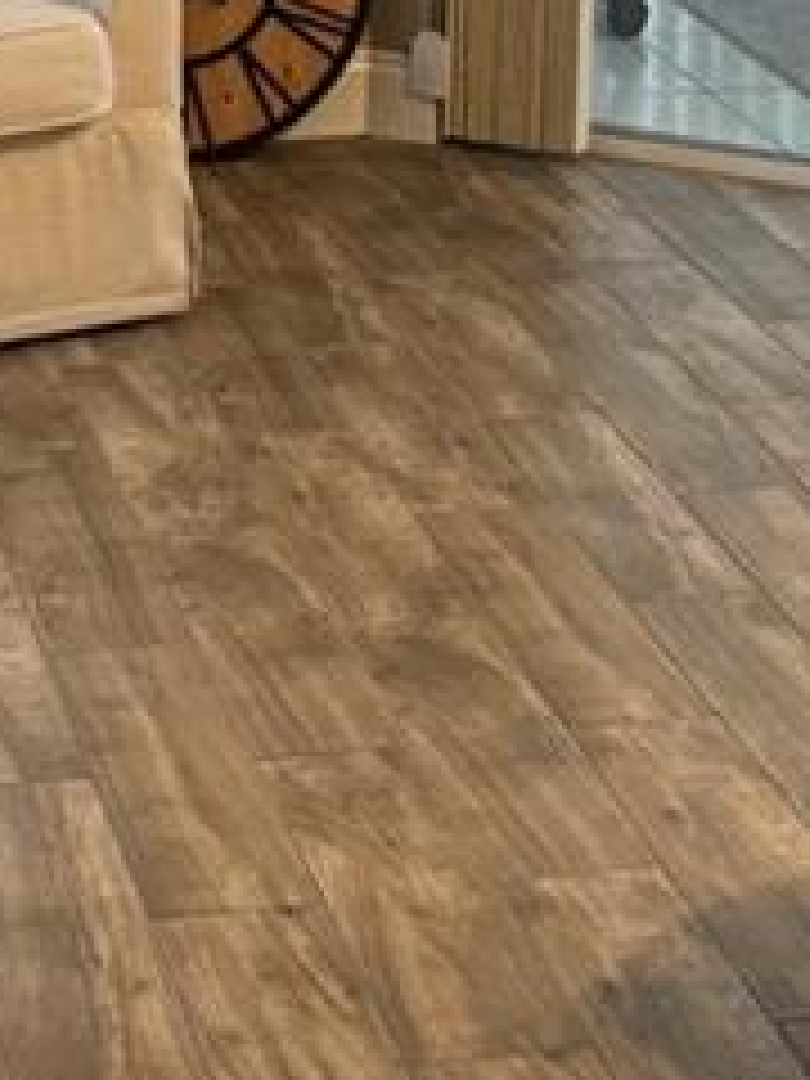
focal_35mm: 120
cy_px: 104
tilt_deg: -14.2
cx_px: 374
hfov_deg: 12.3
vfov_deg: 16.2
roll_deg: -0.6
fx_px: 3744
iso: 160
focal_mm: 6.76
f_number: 1.78
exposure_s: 1/60
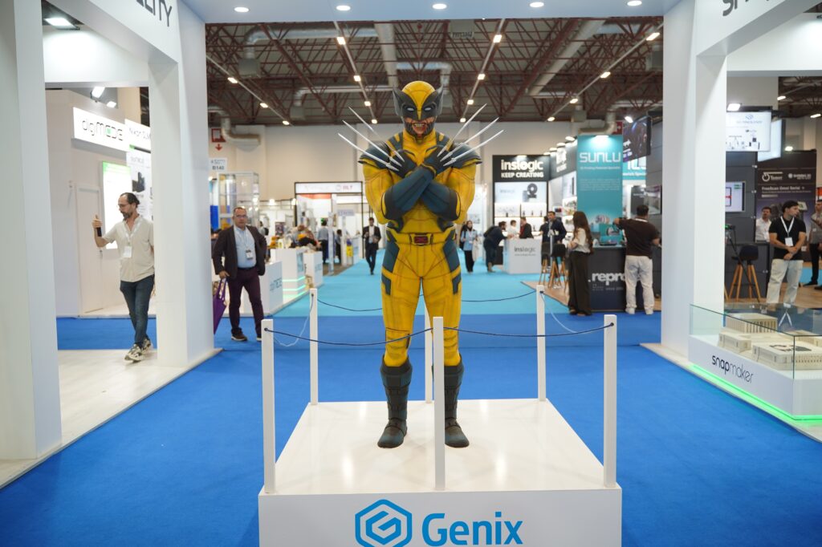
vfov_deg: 43.6
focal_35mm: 30
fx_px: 685
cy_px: 274
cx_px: 411
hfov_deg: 61.9
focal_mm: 30
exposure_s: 1/160
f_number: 2.8
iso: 400
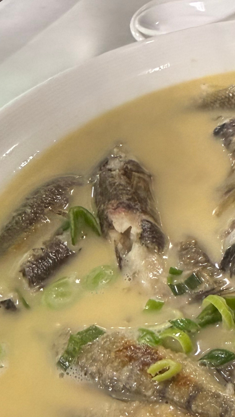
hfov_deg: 17.5
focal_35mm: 63
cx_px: 332
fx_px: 698
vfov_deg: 32.7
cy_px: 315
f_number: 2.2
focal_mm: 2.22
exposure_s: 1/100
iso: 320
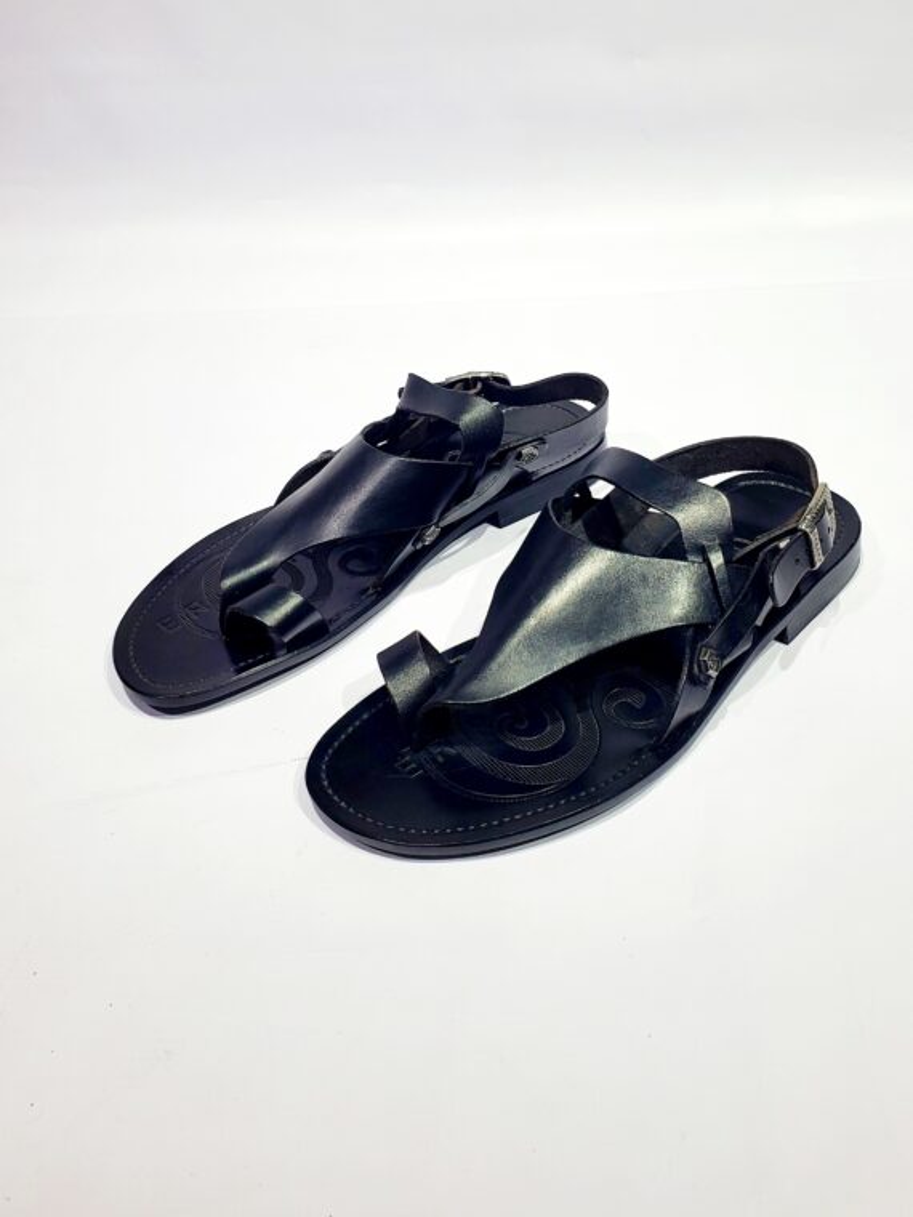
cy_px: 608
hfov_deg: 53.1
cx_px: 456
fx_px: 914
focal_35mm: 26
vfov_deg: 67.3
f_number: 2.4
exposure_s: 1/119
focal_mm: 4.3
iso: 50
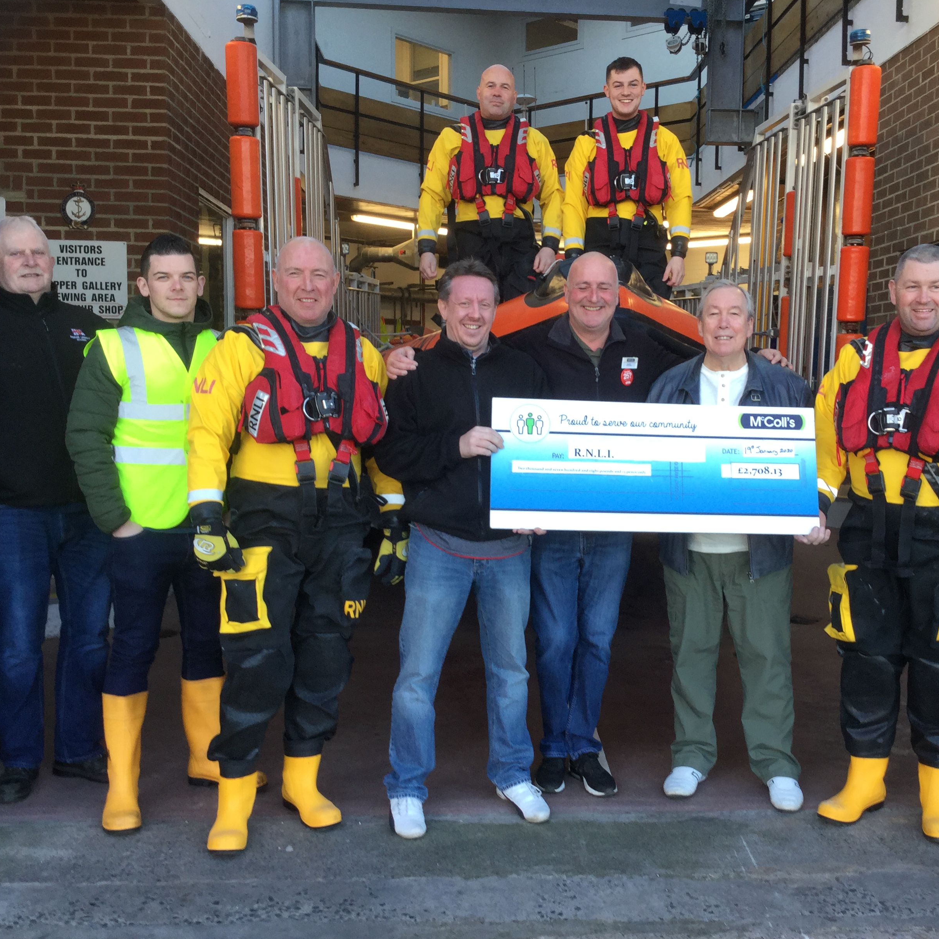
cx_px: 556
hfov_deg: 44.7
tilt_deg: -7.0
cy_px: 474
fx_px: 1136
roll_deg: -1.8
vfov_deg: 44.9
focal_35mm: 37
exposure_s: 1/50
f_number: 2.4
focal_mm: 3.3
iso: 32
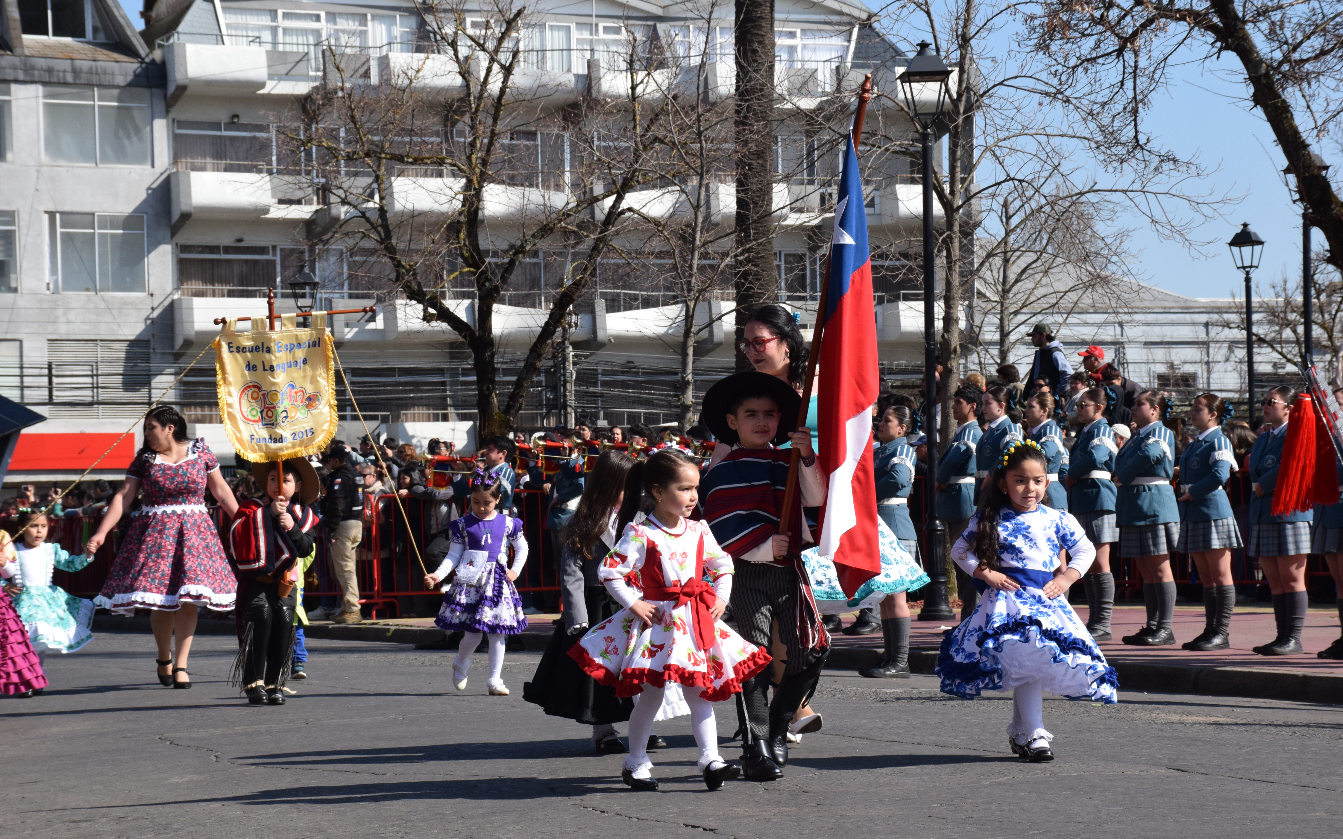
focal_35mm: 95
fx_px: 3477
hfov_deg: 21.9
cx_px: 672
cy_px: 409
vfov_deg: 13.8
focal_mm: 62
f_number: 10
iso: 1000
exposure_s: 1/1600
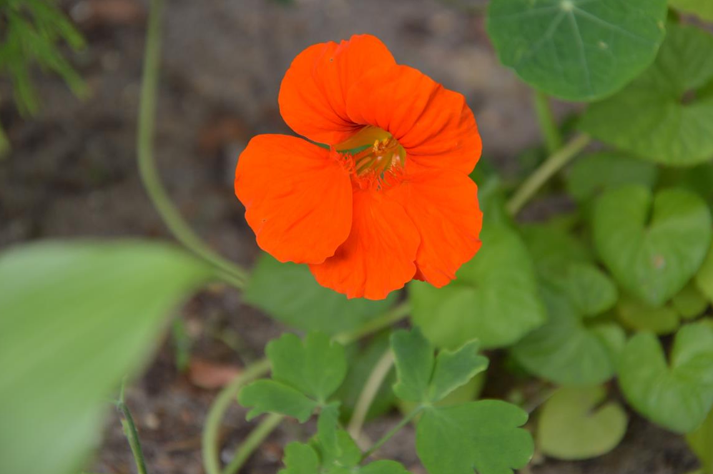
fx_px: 3275
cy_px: 228
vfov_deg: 8.3
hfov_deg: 12.4
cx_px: 369
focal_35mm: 166
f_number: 5.6
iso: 360
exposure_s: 1/125
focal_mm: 105
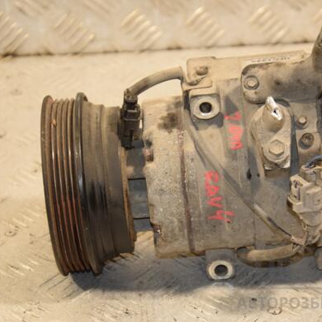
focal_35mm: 127
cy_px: 161
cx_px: 221
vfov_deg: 13.7
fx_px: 1337
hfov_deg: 13.7
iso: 800
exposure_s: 1/125
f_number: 5.3
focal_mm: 66
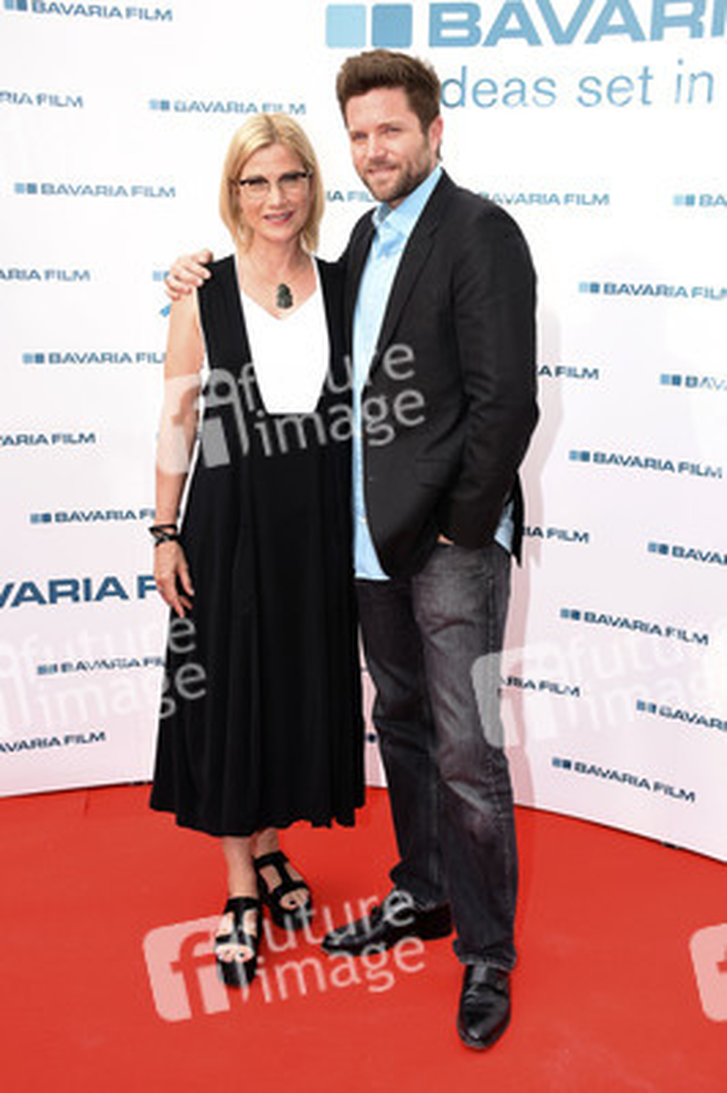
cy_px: 546
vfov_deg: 53.2
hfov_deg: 36.8
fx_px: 1092
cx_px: 364
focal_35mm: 36
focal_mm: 24
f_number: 5.6
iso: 200
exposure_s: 1/160
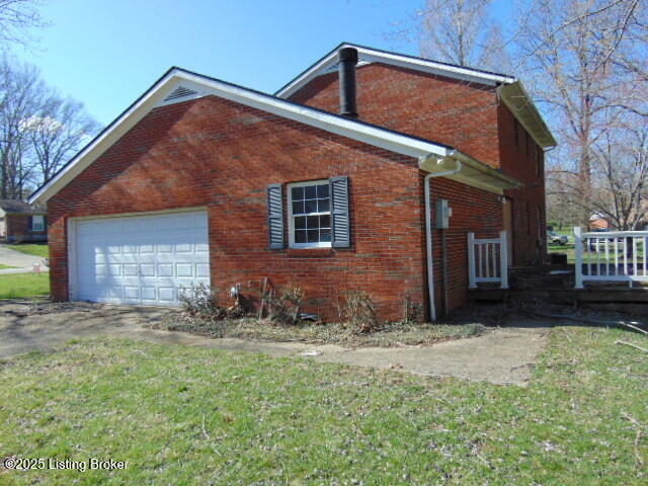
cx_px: 324
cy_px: 243
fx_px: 468
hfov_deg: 69.4
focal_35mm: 25
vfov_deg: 54.9
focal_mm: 4.5
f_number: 3
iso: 80
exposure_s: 1/800
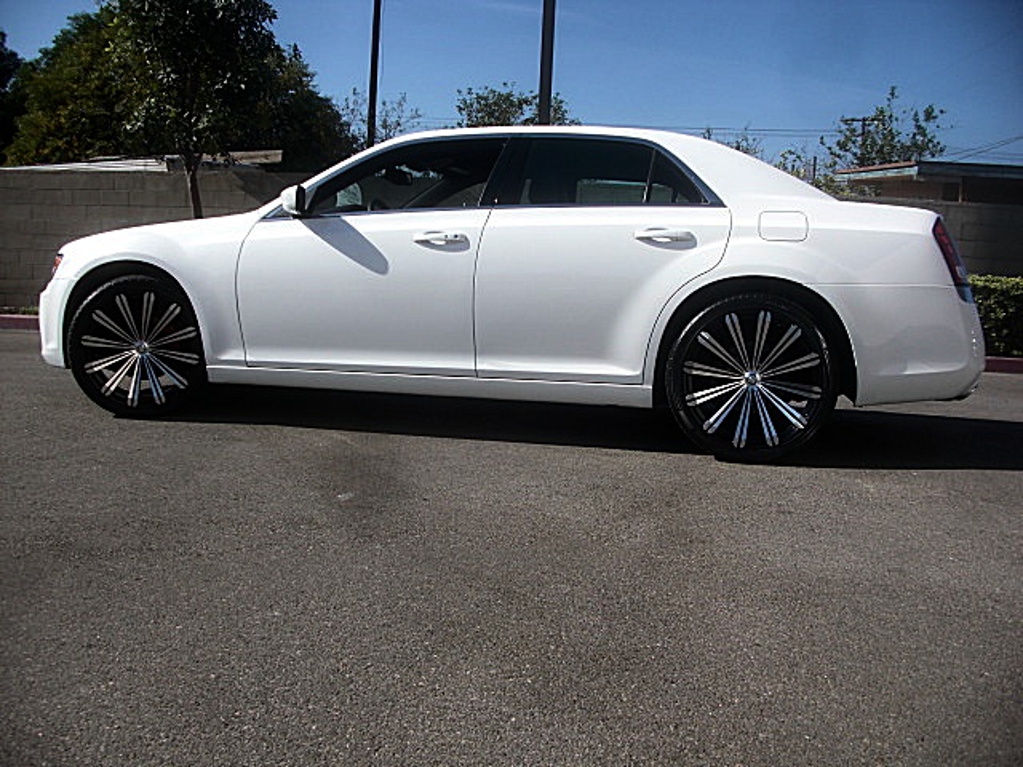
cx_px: 512
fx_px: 1064
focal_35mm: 36
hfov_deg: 51.4
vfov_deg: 39.7
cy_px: 384
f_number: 7.9
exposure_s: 1/125
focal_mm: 6.3
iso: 50
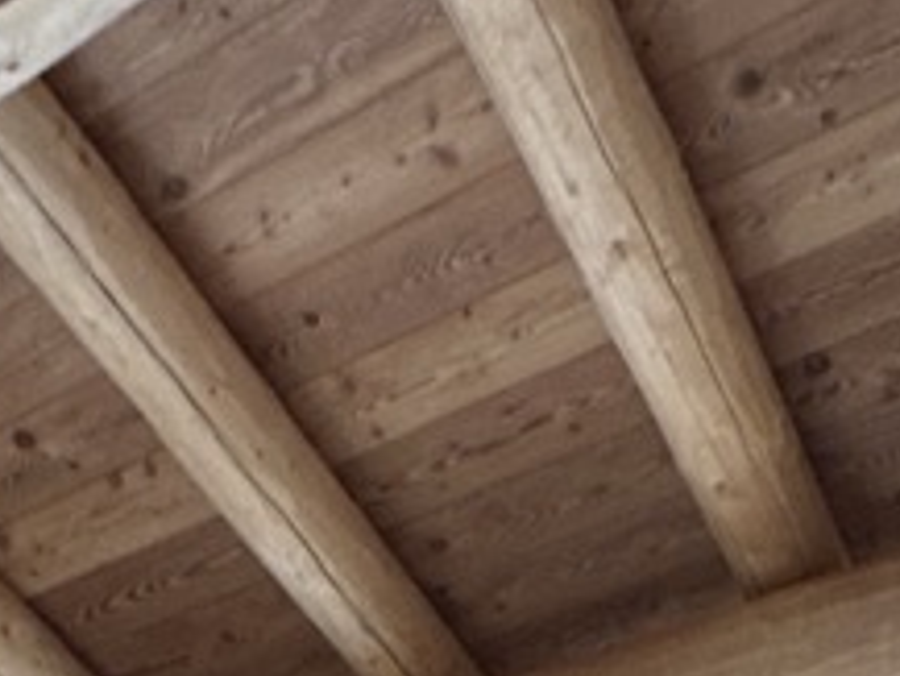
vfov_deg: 16.6
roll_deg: +6.2
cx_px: 336
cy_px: 1373
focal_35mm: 66
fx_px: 1717
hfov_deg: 29.3
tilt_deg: +1.2
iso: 200
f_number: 2.2
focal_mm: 2.22
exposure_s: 1/50
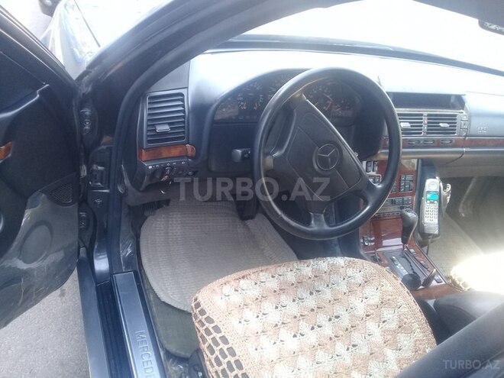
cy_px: 189
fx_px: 451
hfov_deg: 58.4
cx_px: 252
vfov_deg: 45.4
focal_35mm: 31
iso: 64
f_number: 2.2
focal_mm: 3.3
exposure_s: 1/60
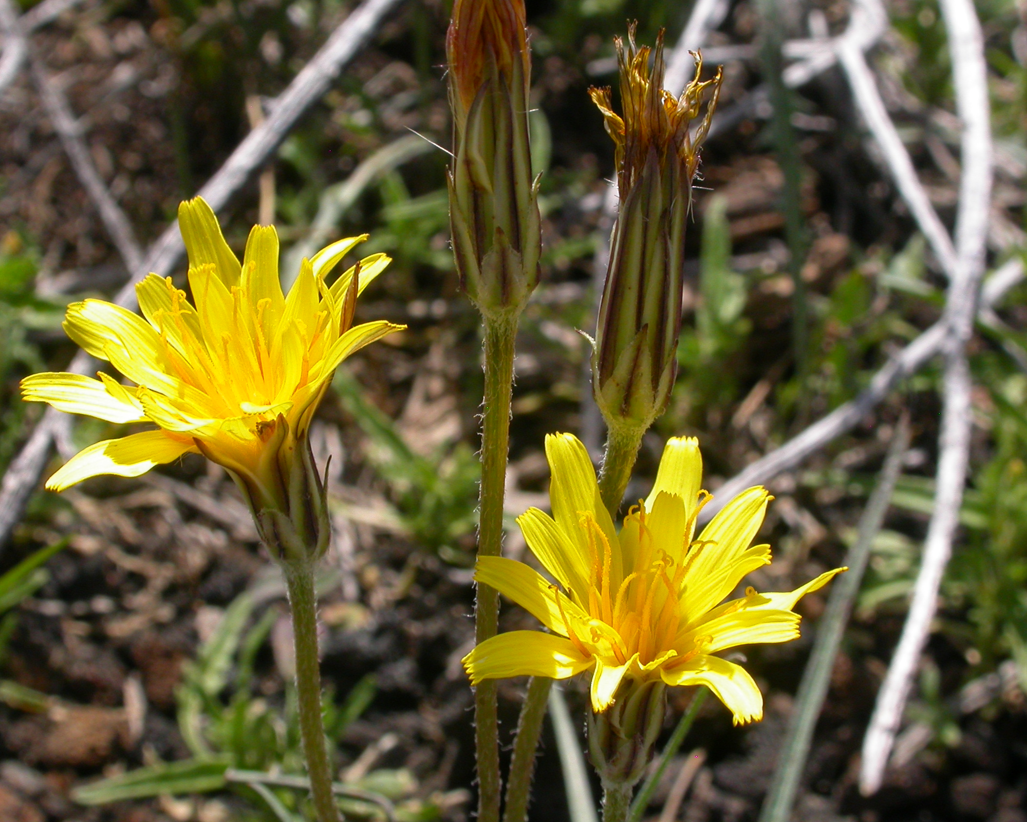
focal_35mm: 82
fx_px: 2493
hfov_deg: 23.3
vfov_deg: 18.7
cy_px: 411
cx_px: 514
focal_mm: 16.2
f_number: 7.9
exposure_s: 1/279
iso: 100
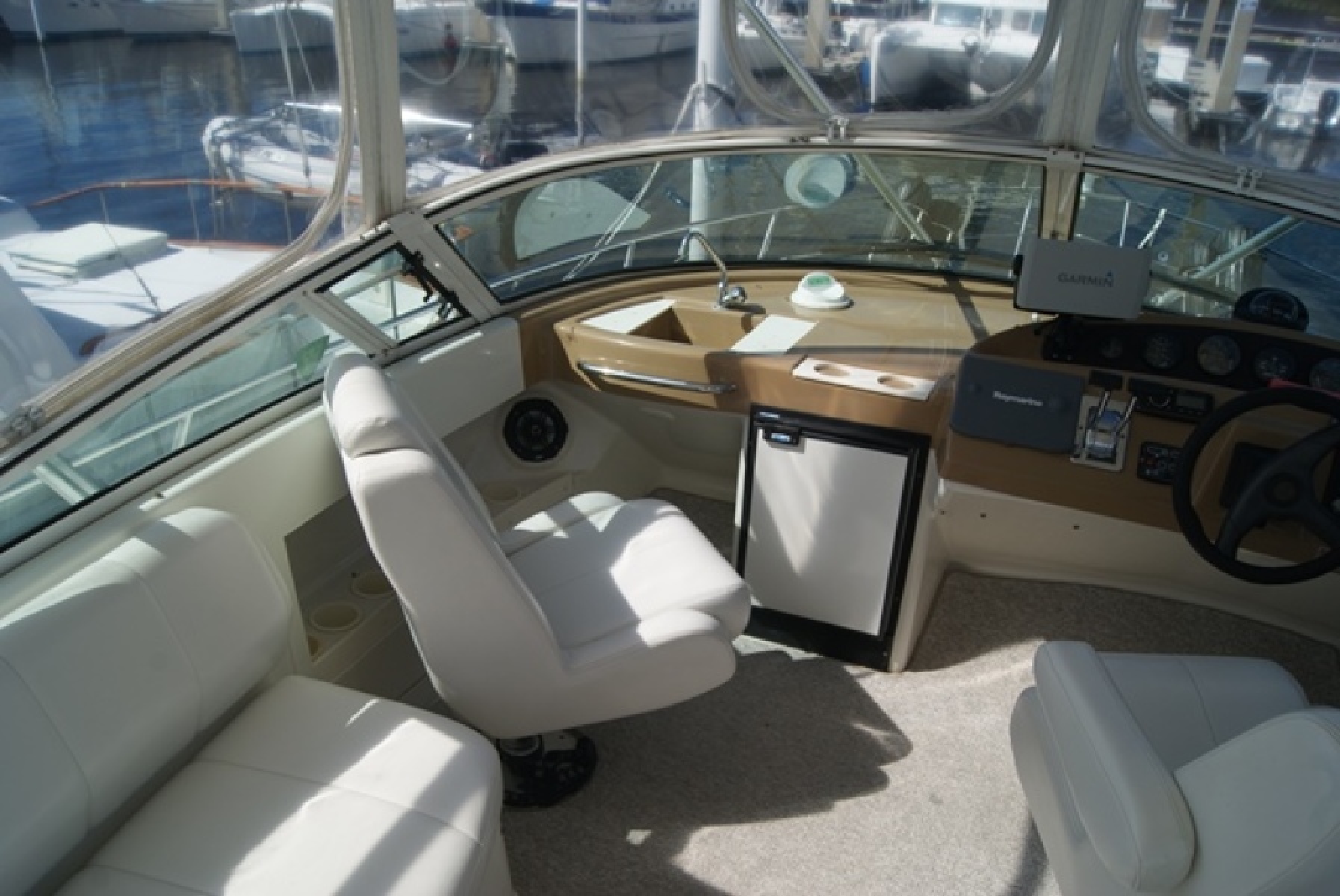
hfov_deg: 67.3
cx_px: 670
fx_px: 1006
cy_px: 448
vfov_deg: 48.0
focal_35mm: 27
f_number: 10
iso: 100
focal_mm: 18
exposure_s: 1/250
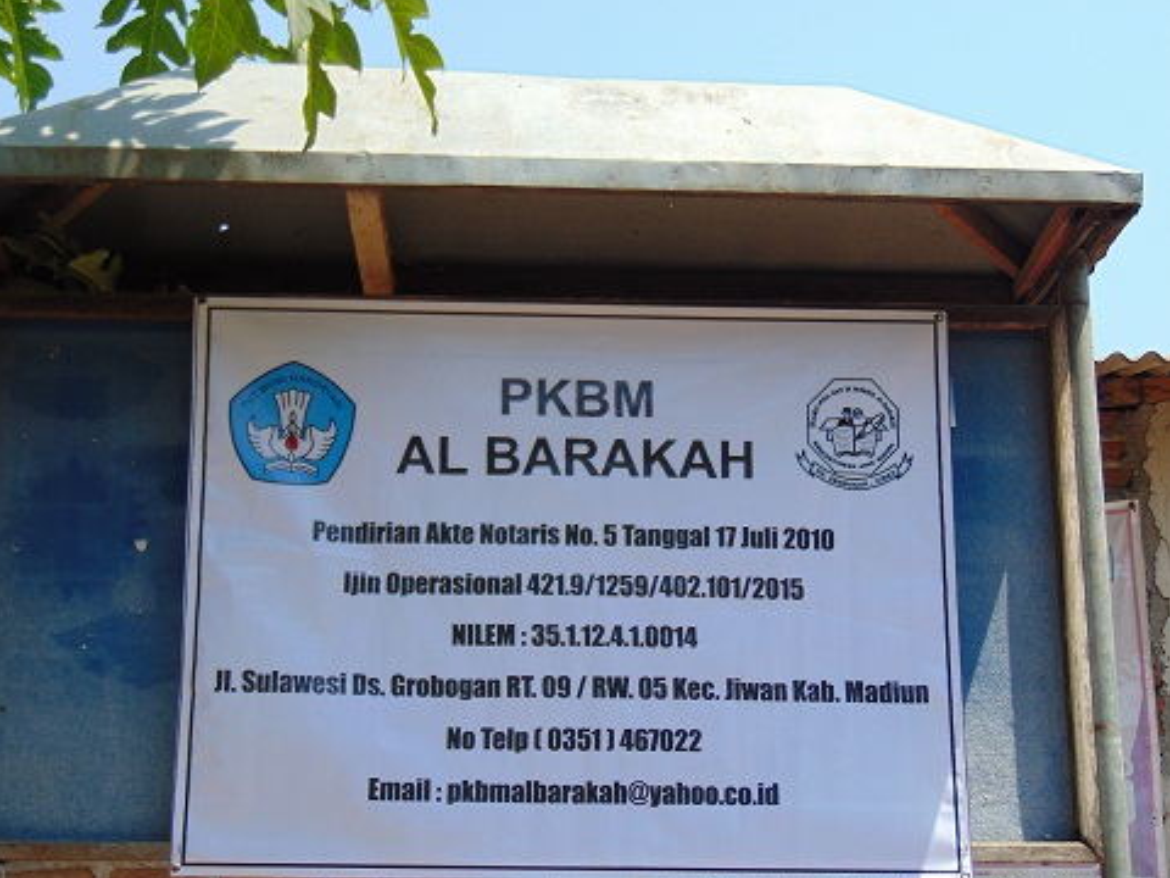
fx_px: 2501
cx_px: 566
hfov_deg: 26.3
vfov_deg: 19.9
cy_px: 430
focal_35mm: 74
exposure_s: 1/500
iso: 80
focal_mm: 12.8
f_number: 3.7
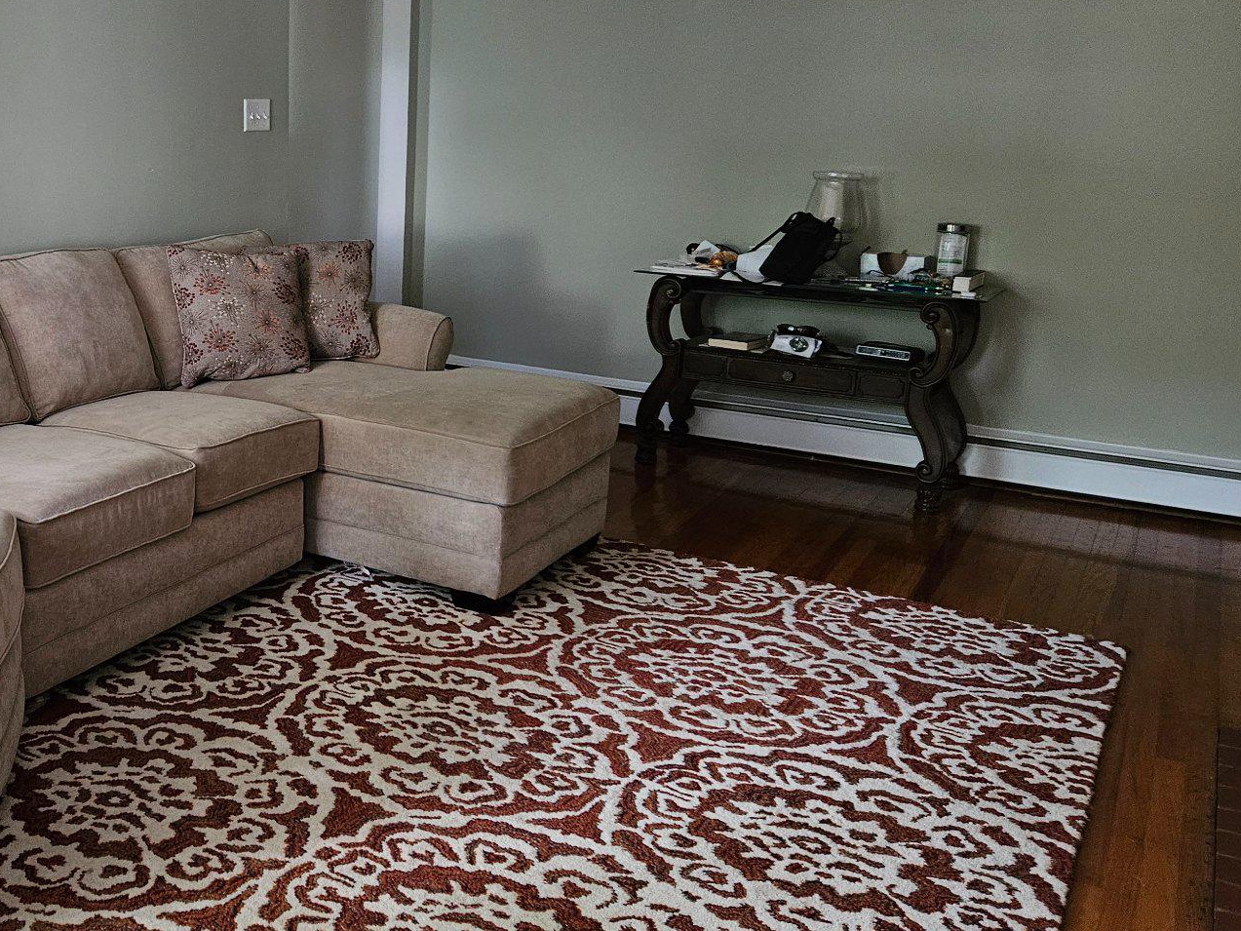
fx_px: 1327
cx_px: 269
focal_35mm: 37
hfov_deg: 47.7
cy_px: 393
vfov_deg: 38.6
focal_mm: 5.4
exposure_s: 1/60
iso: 640
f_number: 1.8
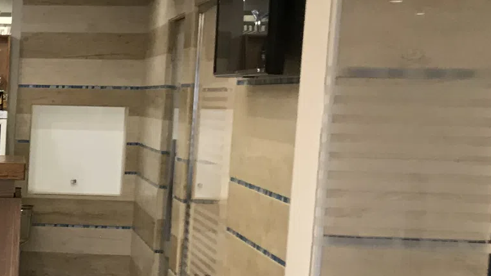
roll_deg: -0.7
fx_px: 1250
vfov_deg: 12.5
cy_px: 275
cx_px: -225
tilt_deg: -7.7
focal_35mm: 96
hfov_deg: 19.6
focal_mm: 3.99
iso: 32
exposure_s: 1/25
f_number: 1.8
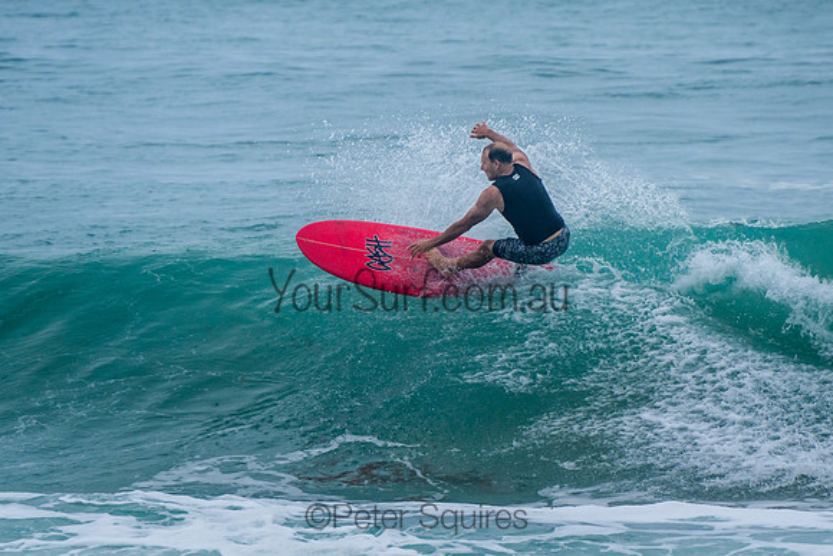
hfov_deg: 3.7
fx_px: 12737
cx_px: 468
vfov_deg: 2.5
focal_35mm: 550
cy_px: 174
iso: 500
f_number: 8
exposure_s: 1/2000
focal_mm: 400
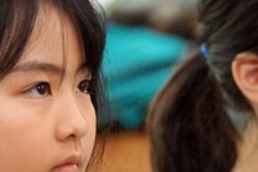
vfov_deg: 1.8
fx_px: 5571
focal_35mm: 778
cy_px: 181
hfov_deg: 2.7
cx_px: 120
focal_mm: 178
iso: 2000
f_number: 4
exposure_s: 1/200
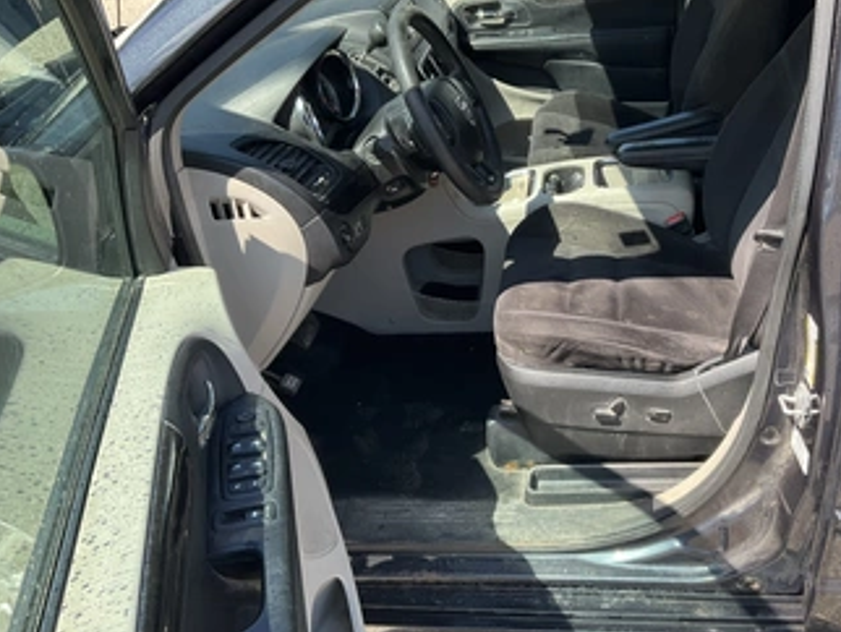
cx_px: 517
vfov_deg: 39.7
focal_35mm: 36
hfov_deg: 50.9
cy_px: 326
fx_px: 875
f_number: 1.8
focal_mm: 3
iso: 25
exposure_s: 1/292
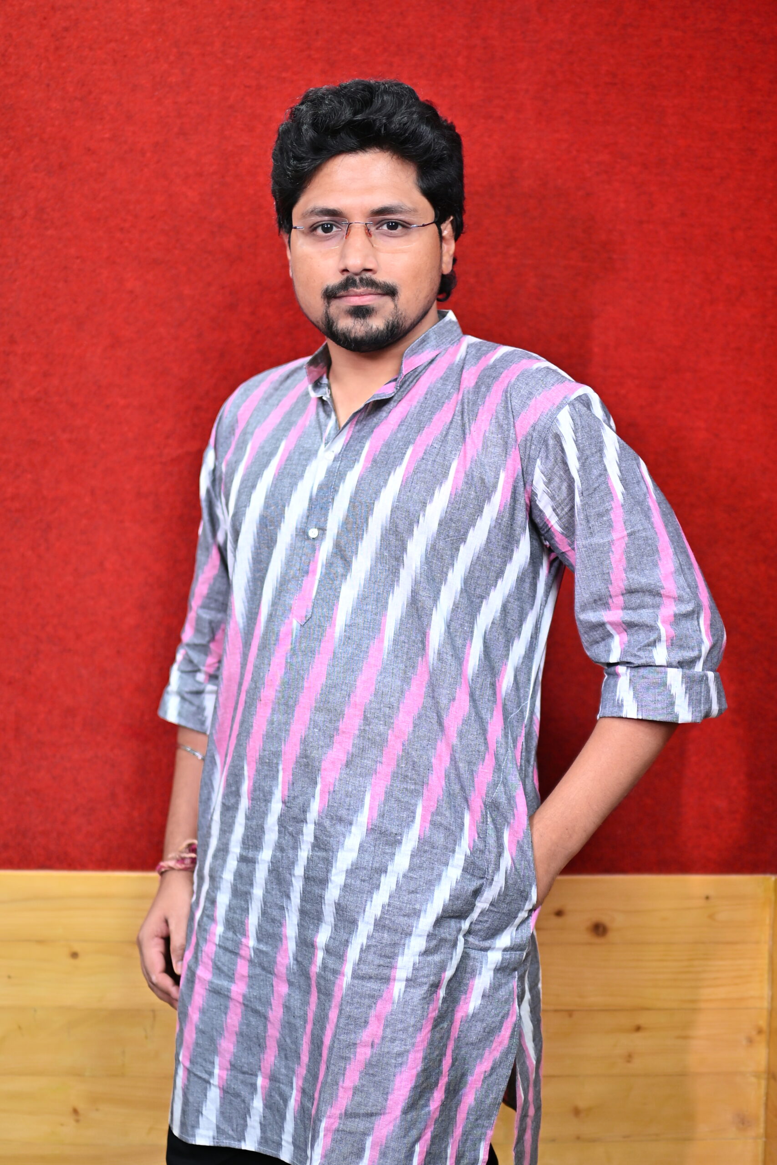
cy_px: 582
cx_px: 388
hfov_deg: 26.0
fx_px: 1683
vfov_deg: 38.2
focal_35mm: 52
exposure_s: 1/100
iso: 125
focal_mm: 35
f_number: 1.4
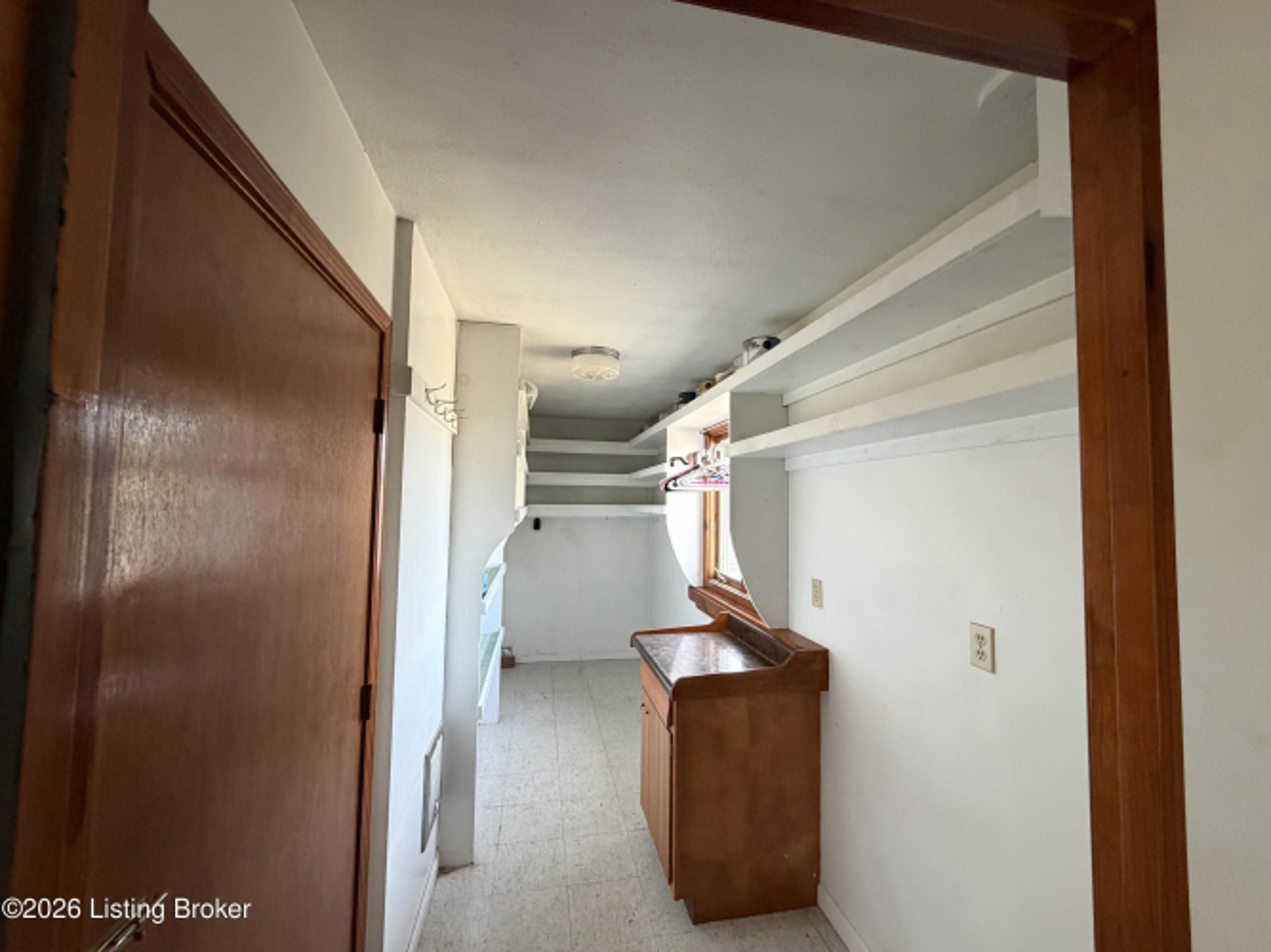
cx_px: 636
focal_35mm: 14
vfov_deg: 85.7
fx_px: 514
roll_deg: -1.1
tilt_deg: +3.2
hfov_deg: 102.1
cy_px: 476
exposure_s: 1/60
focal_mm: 2.22
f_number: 2.2
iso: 400
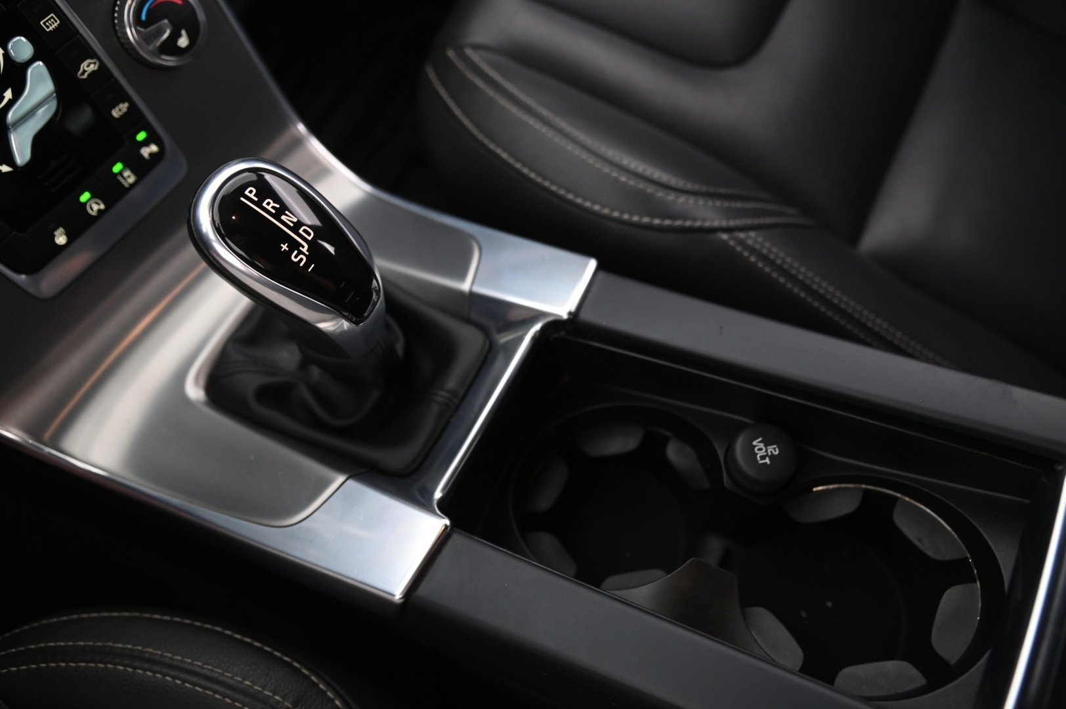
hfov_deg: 60.3
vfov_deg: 42.3
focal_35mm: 31
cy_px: 354
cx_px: 533
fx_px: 917
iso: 2000
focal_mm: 31
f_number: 4
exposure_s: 1/15
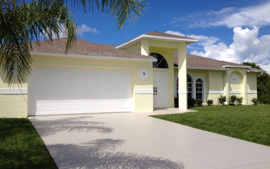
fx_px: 280
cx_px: 133
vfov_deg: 33.6
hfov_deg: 51.5
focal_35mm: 38
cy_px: 89
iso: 50
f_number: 2.4
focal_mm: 4.28
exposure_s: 1/3247
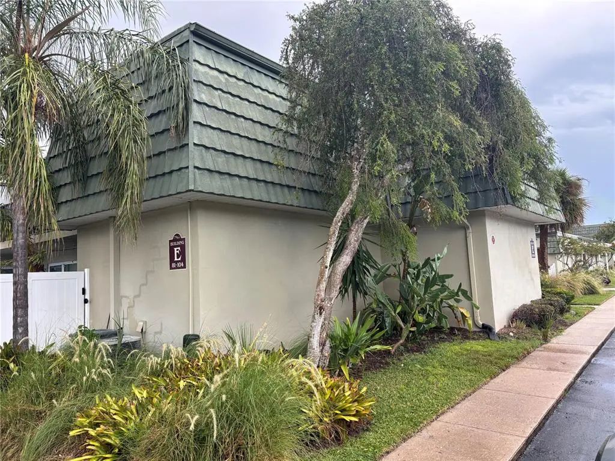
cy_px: 230
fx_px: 462
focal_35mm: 26
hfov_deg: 67.3
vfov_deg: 53.1
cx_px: 308
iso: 50
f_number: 1.6
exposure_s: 1/334
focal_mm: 5.96
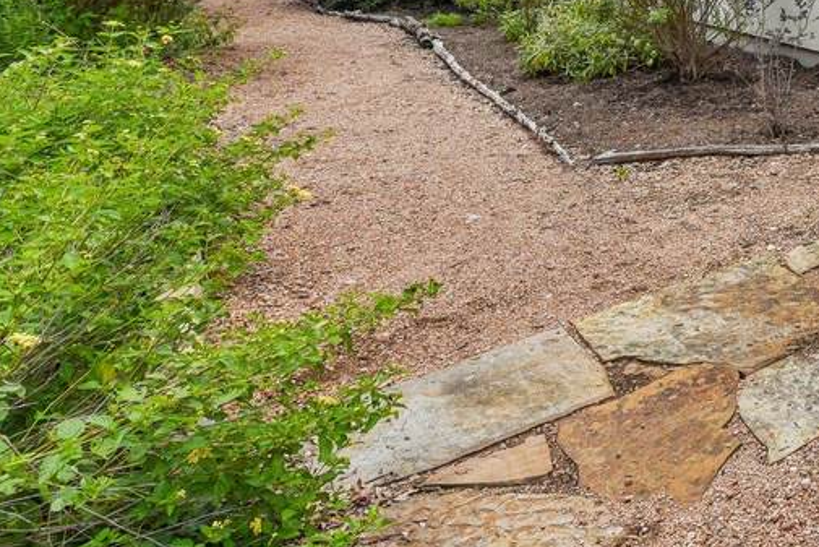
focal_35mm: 38
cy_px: -106
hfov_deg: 37.4
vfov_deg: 30.0
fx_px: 865
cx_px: 999
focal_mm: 15
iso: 100
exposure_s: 1/320
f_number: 8
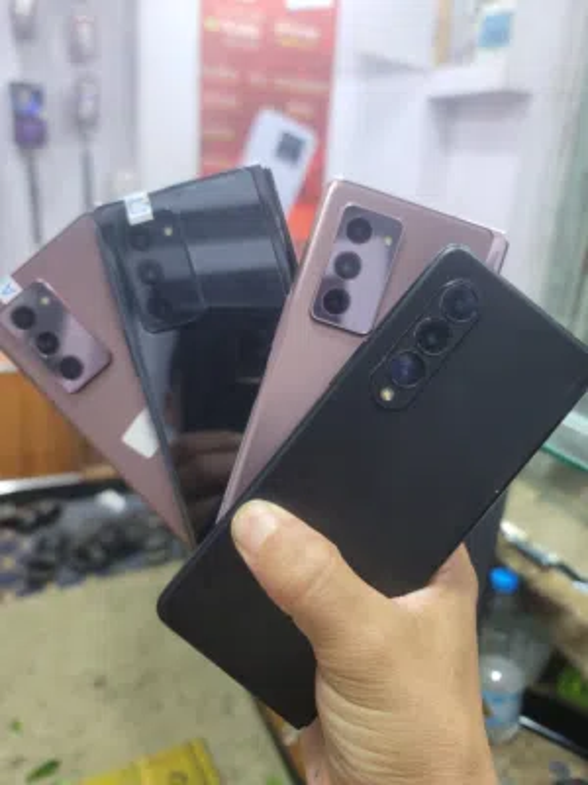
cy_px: 392
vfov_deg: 69.4
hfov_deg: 54.9
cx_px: 294
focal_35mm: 25
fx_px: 566
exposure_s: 1/50
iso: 160
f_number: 1.8
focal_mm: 7
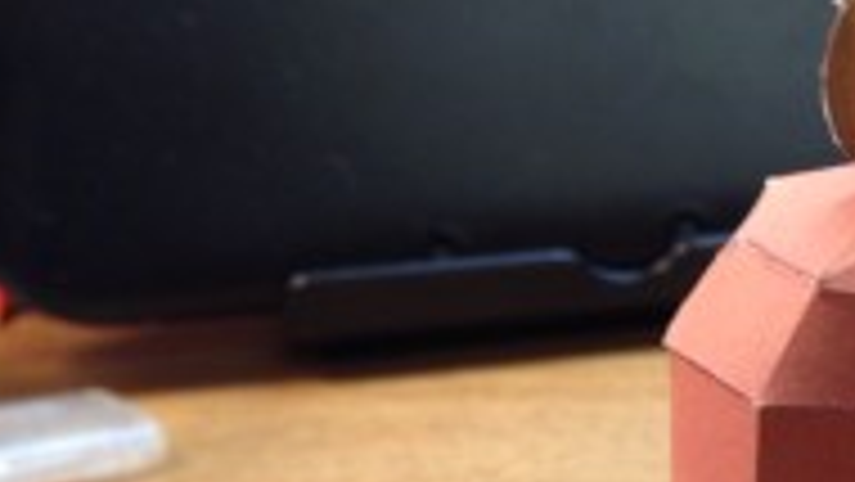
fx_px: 2245
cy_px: 480
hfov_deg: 20.2
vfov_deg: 12.1
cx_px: 1030
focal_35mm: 99
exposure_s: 1/20
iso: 80
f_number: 2.4
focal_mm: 4.12
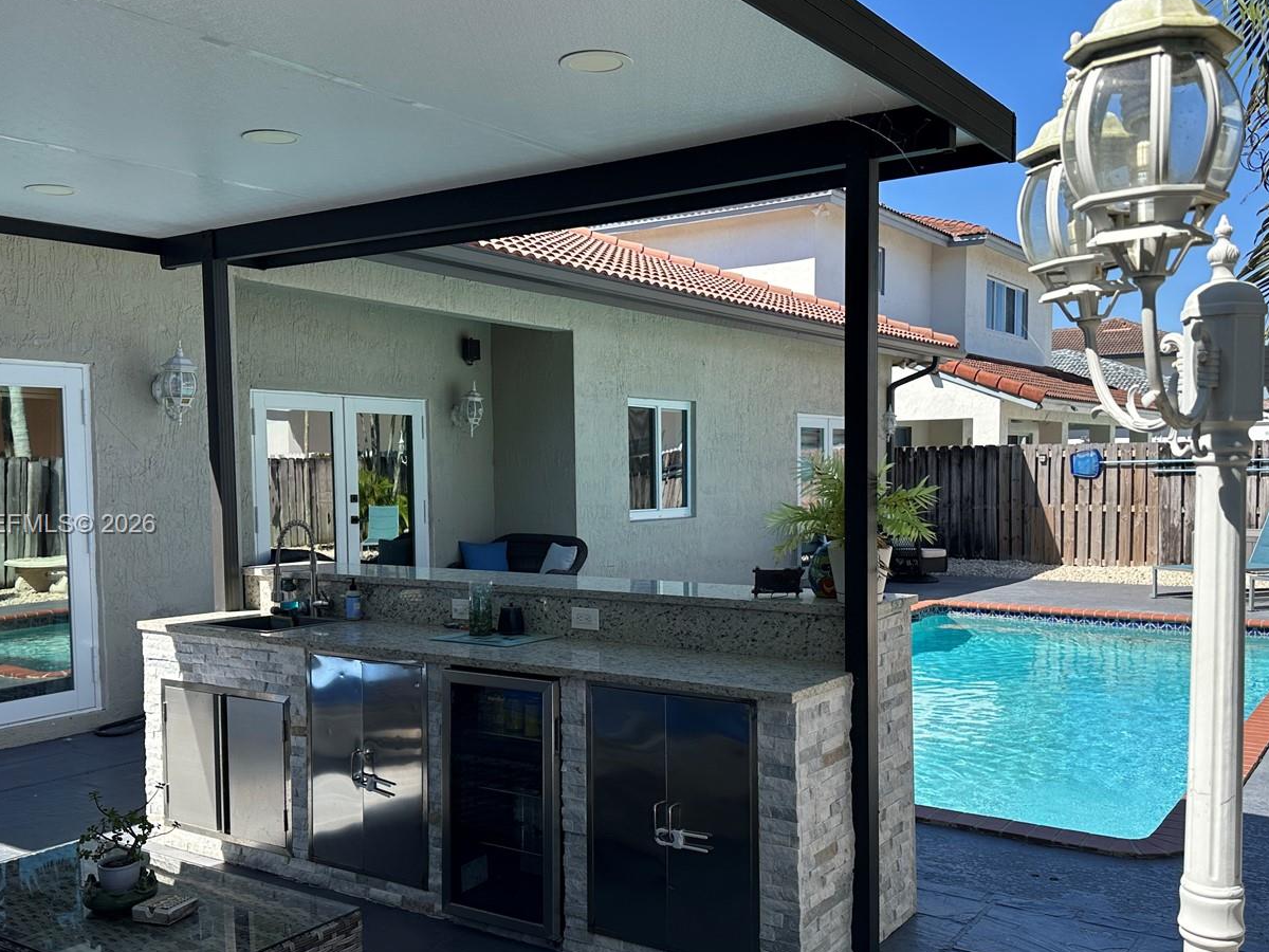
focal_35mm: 32
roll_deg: +0.2
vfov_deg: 44.1
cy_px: 526
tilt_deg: -2.6
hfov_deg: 56.8
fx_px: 1173
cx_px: 673
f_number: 1.78
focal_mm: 6.86
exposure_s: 1/2299
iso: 80
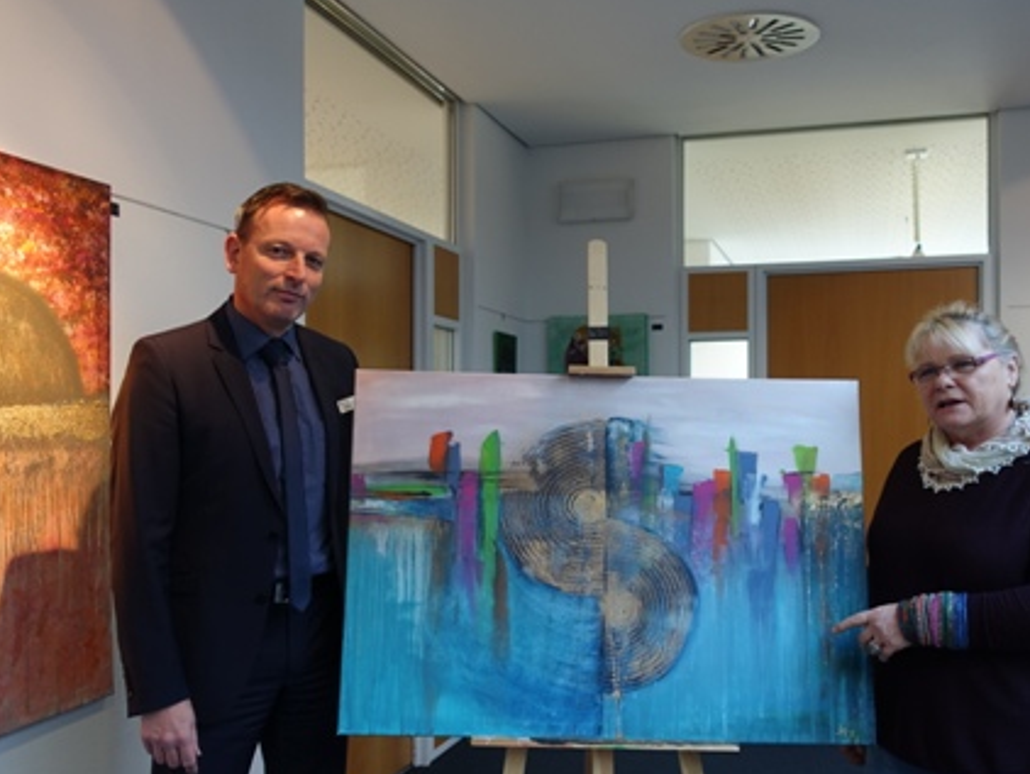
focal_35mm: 35
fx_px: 1042
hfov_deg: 52.6
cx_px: 537
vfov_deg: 40.7
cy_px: 426
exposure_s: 1/25
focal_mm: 8.8
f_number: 2.2
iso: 125
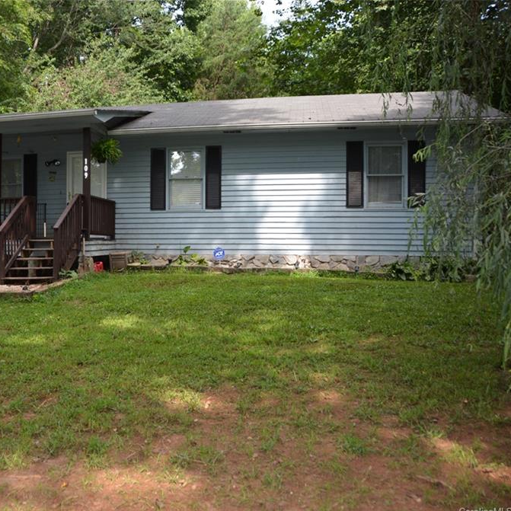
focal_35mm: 35
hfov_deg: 46.1
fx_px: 585
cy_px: 259
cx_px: 152
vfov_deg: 47.2
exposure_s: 1/200
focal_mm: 18
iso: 100
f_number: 3.5
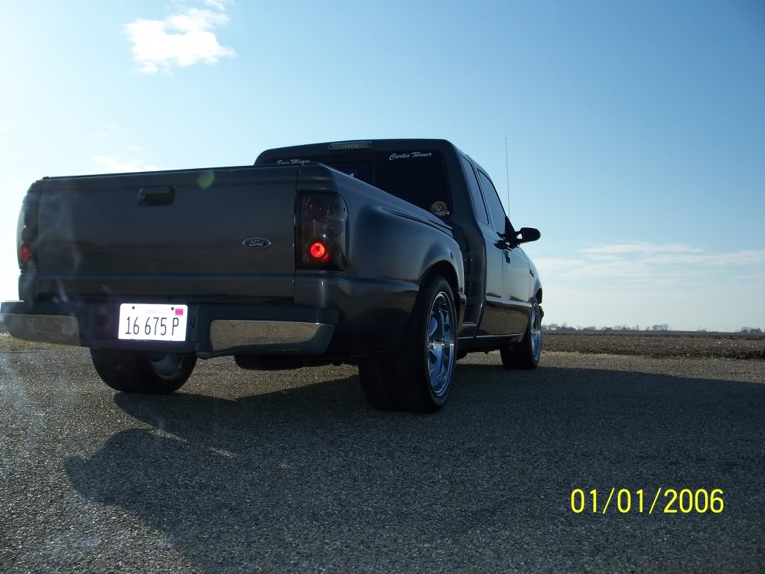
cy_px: 287
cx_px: 382
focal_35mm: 37
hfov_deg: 50.1
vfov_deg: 38.7
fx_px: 818
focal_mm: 7.8
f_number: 4
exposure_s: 1/800
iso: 64
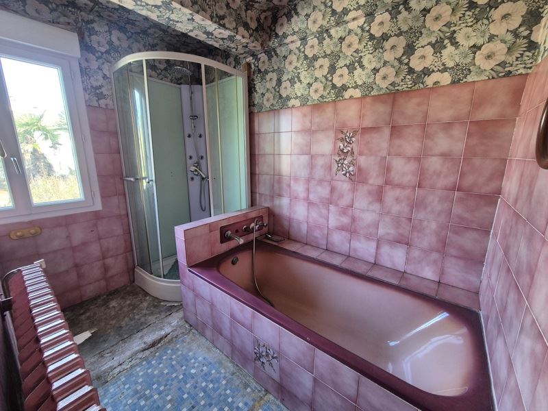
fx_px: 206
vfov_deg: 89.9
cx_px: 274
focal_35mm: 13
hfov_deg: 106.2
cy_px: 206
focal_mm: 2.2
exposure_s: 1/50
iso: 250
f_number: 2.2
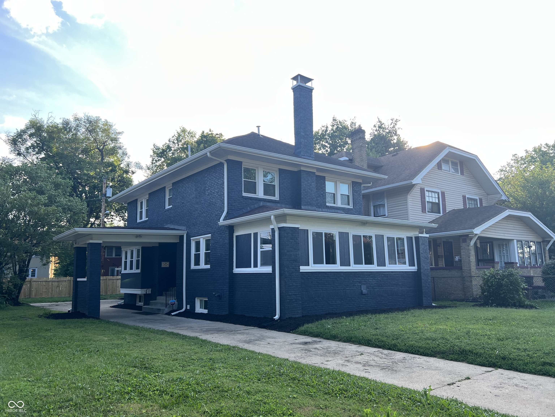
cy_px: 208
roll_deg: +1.6
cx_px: 278
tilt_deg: +8.9
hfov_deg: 67.3
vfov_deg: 53.1
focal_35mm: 26
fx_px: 417
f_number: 1.5
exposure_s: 1/361
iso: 50
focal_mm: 5.7
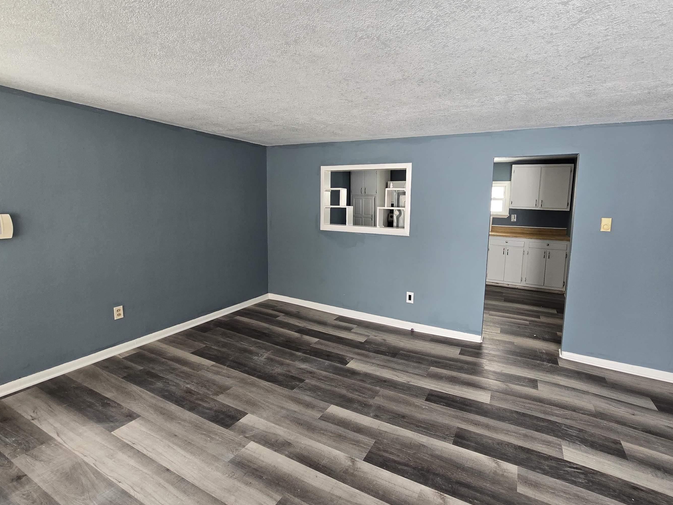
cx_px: 367
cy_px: 235
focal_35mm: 15
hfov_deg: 97.9
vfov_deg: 81.6
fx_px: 292
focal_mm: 2.2
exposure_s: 1/60
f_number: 2.2
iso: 160
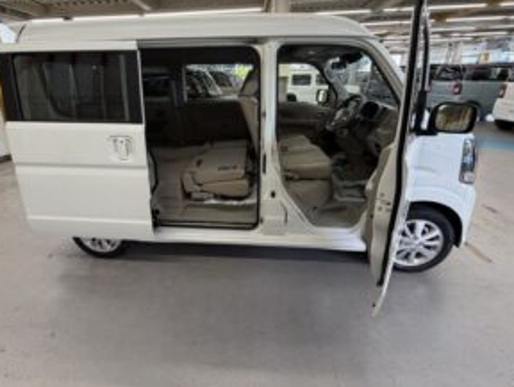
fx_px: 253
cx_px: 230
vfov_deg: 74.1
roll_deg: +2.2
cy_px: 156
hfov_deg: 90.6
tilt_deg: -17.1
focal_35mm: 17
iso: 250
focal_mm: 2.22
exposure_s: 1/100
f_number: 2.2
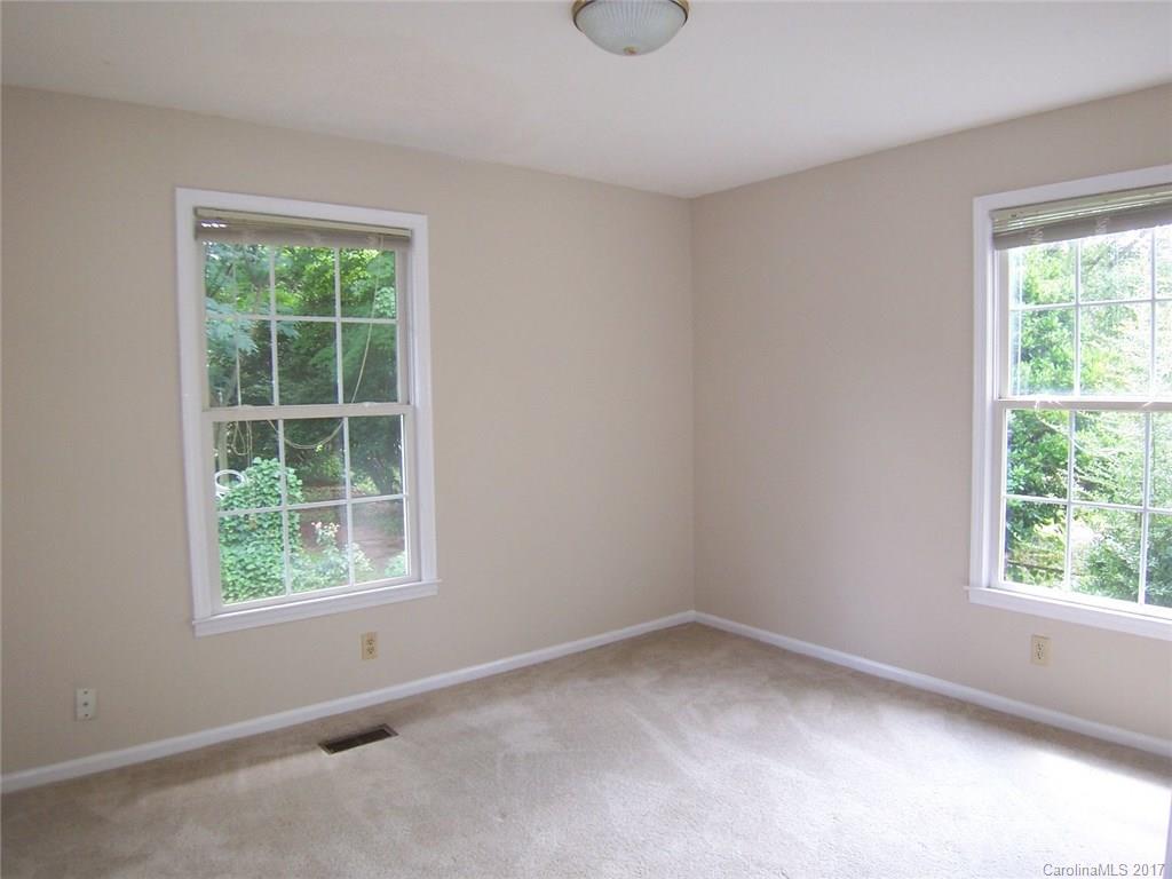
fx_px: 779
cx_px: 586
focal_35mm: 23
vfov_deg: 58.9
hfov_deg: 73.9
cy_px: 440
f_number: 2.8
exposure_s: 1/30
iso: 64
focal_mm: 3.8
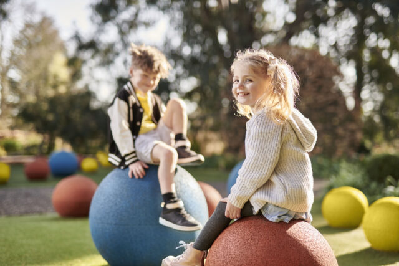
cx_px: 200
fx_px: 554
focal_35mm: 50
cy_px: 133
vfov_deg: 27.0
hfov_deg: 39.6
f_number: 1.8
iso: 160
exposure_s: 1/1250
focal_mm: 50
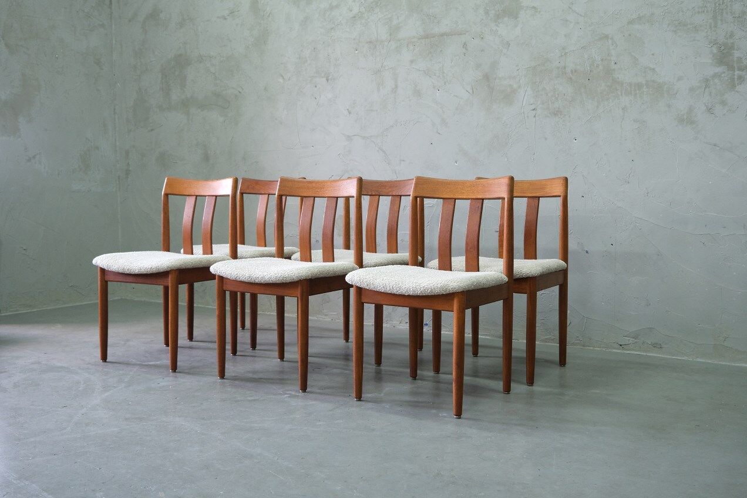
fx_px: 768
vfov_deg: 35.9
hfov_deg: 51.9
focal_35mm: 37
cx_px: 374
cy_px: 249
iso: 1250
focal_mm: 24.7
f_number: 4
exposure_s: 1/38
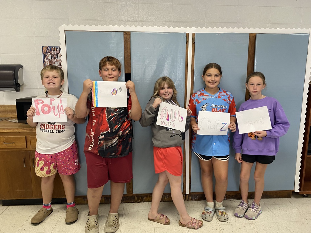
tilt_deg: -10.7
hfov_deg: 67.3
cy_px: 116
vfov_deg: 53.1
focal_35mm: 26
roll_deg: +0.1
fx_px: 234
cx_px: 156
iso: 100
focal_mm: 4.25
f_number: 1.8
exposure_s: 1/60
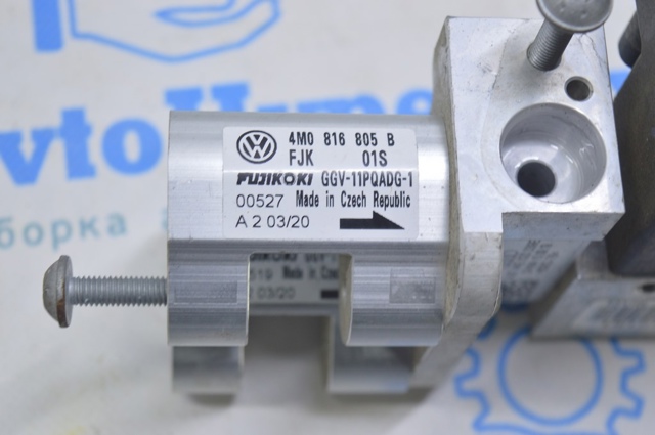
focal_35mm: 72
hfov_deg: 28.1
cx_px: 328
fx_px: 1308
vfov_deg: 18.9
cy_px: 218
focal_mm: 48
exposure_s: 1/20
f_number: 5.6
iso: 400
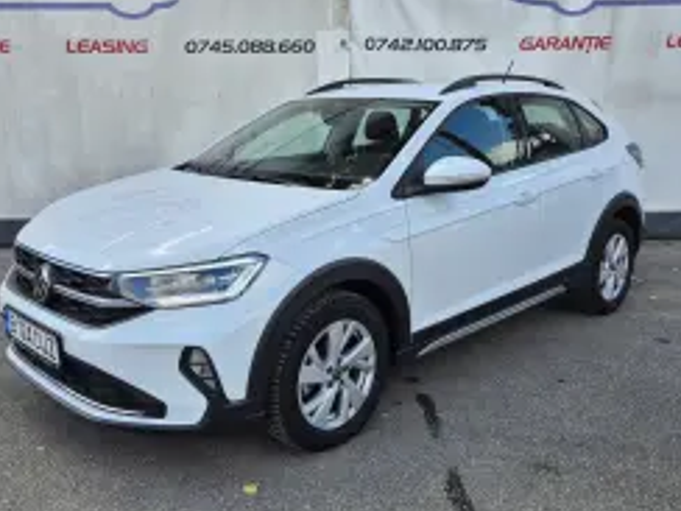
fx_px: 669
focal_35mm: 34
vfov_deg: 41.8
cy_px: 240
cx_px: 324
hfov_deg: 53.9
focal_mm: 5.4
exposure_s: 1/540
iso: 25
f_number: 1.8
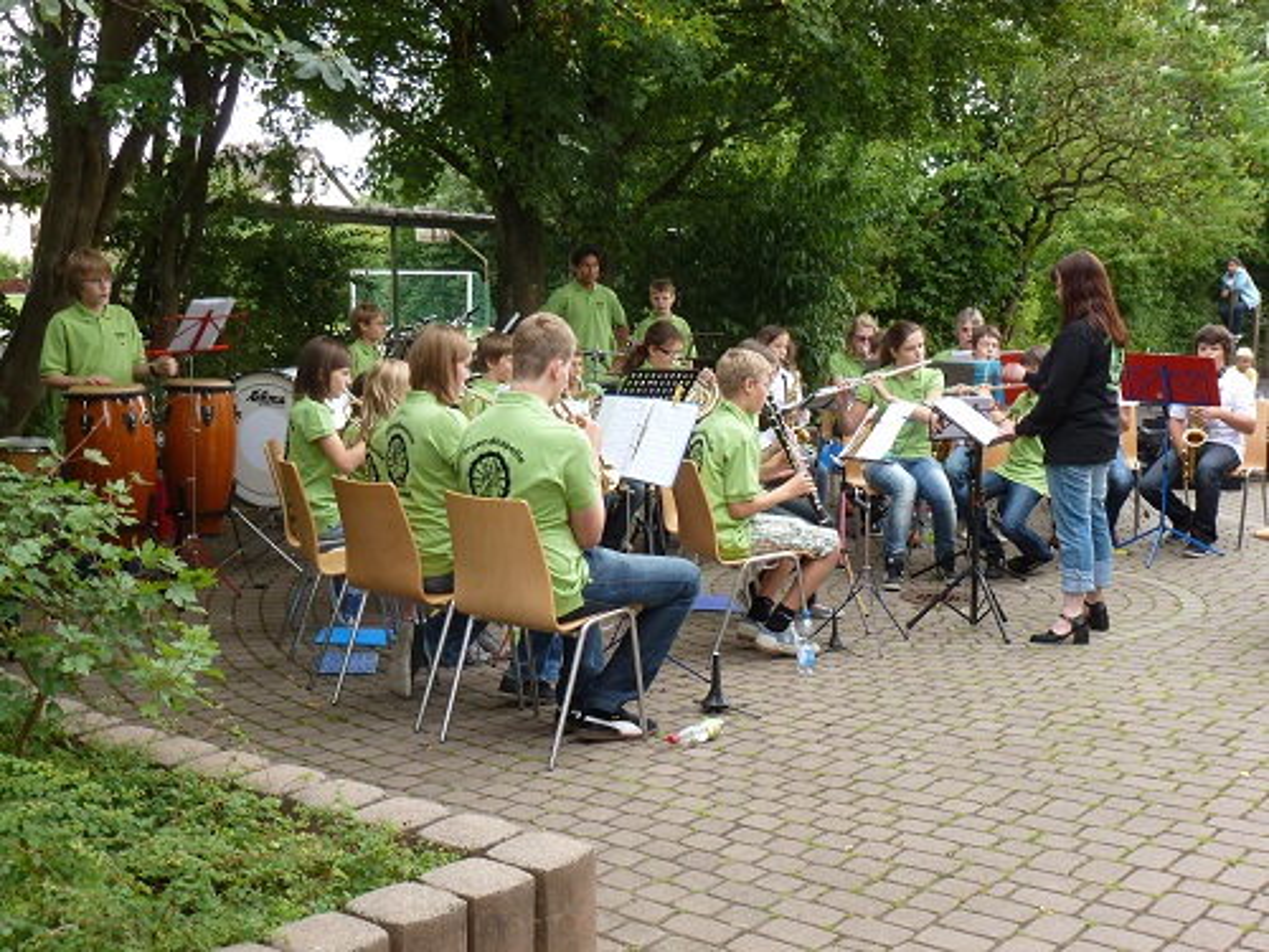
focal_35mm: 41
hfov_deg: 45.8
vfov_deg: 35.1
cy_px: 476
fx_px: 1503
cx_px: 634
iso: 100
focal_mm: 7.4
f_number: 3.9
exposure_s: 1/80
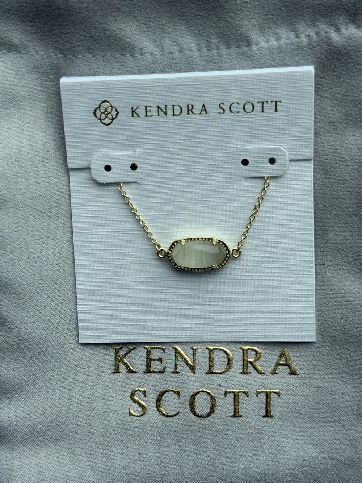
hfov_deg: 30.3
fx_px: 669
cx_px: 181
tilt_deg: -81.9
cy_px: 242
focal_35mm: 48
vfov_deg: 39.7
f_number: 1.78
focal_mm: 6.76
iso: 64
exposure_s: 1/778
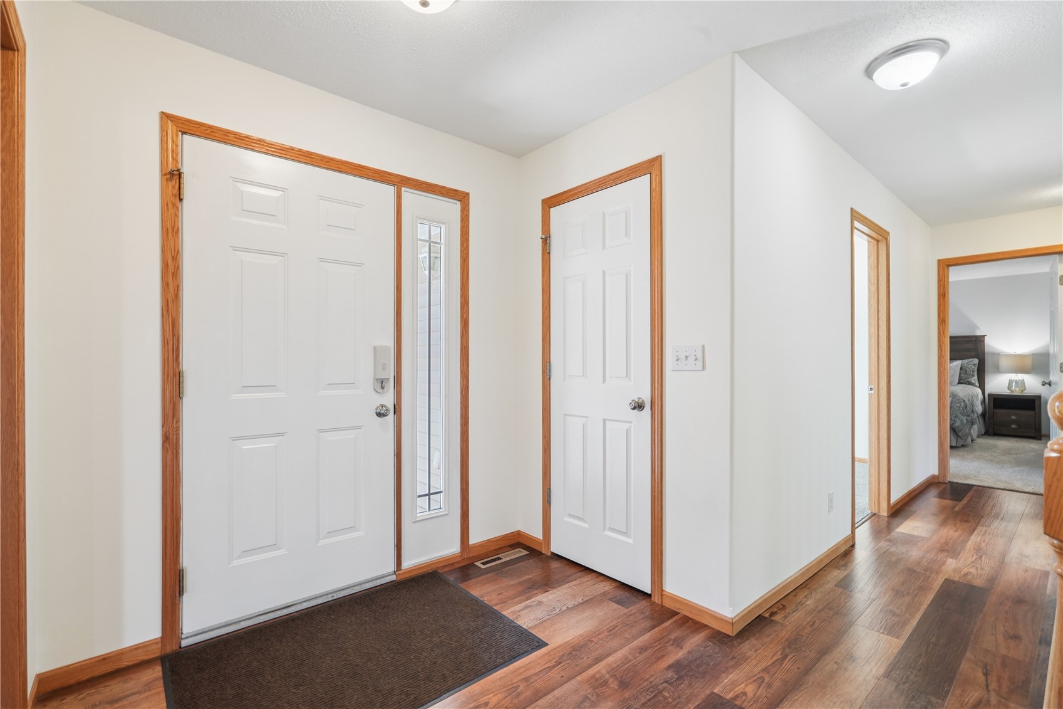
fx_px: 472
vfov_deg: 73.7
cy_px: 354
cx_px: 532
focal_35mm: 16
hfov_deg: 96.7
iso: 400
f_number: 10
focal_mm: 16
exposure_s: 1/15
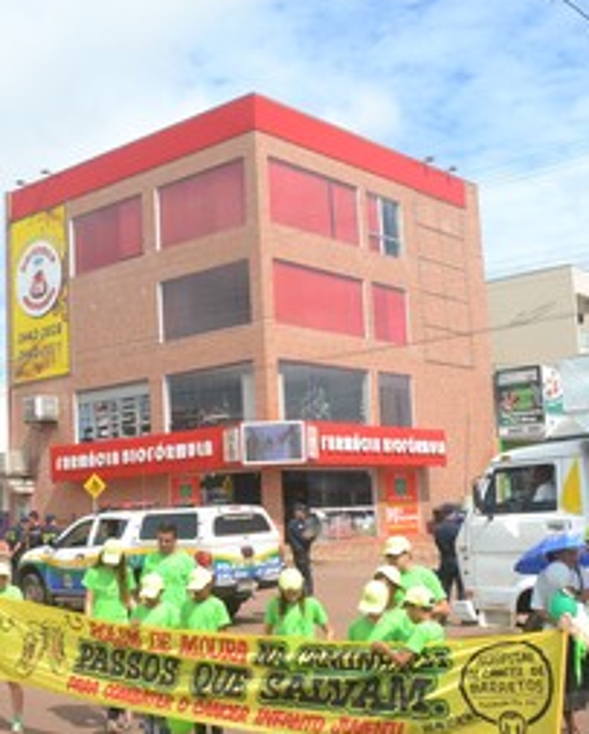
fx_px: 1088
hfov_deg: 30.1
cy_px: 377
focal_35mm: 50
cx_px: 203
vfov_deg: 37.3
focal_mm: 20
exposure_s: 1/250
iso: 100
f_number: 8
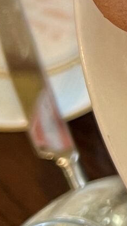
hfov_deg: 6.0
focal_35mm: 172
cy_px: -74
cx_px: 490
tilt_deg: -83.4
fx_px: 1031
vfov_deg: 12.1
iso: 80
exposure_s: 1/50
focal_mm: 5.7
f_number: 1.5
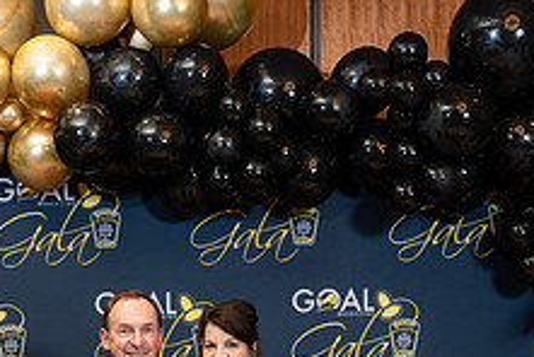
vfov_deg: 17.4
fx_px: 1099
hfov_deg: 26.9
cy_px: 464
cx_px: 130
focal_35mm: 74
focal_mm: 28
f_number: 3.5
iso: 1000
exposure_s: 1/125
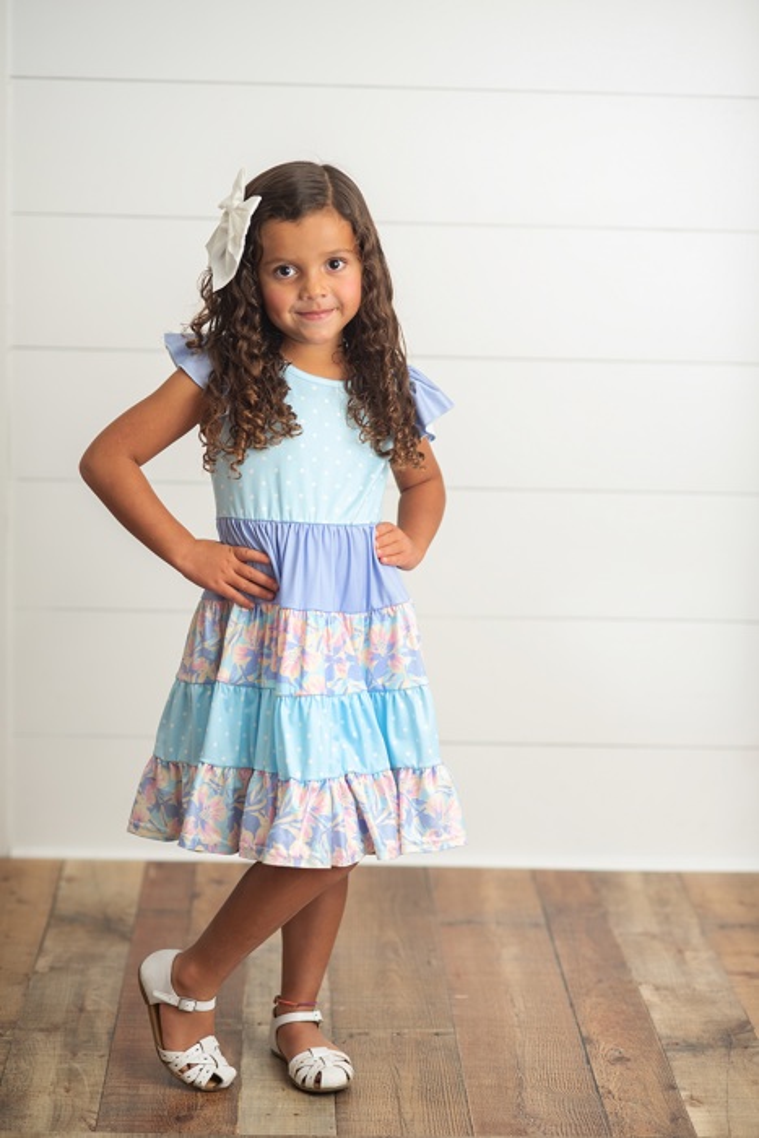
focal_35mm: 85
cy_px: 569
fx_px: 2687
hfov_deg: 16.1
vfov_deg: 23.9
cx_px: 380
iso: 400
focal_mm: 85
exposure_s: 1/200
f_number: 2.5
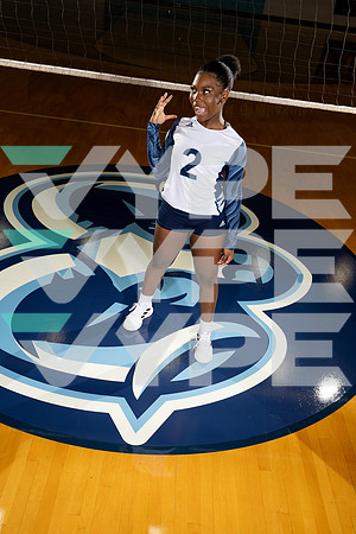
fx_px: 504
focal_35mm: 34
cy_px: 267
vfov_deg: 55.8
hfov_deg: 38.9
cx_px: 178
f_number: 6.3
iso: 250
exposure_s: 1/250
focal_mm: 34
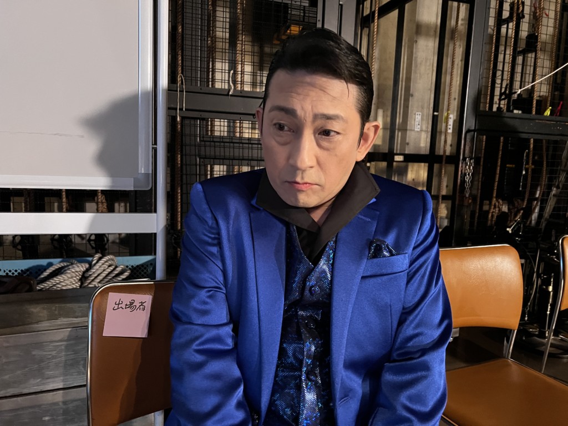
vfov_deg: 53.1
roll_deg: -2.1
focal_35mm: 26
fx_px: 427
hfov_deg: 67.3
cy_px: 213
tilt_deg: -7.1
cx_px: 284
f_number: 1.5
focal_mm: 5.7
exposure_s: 1/25
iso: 500
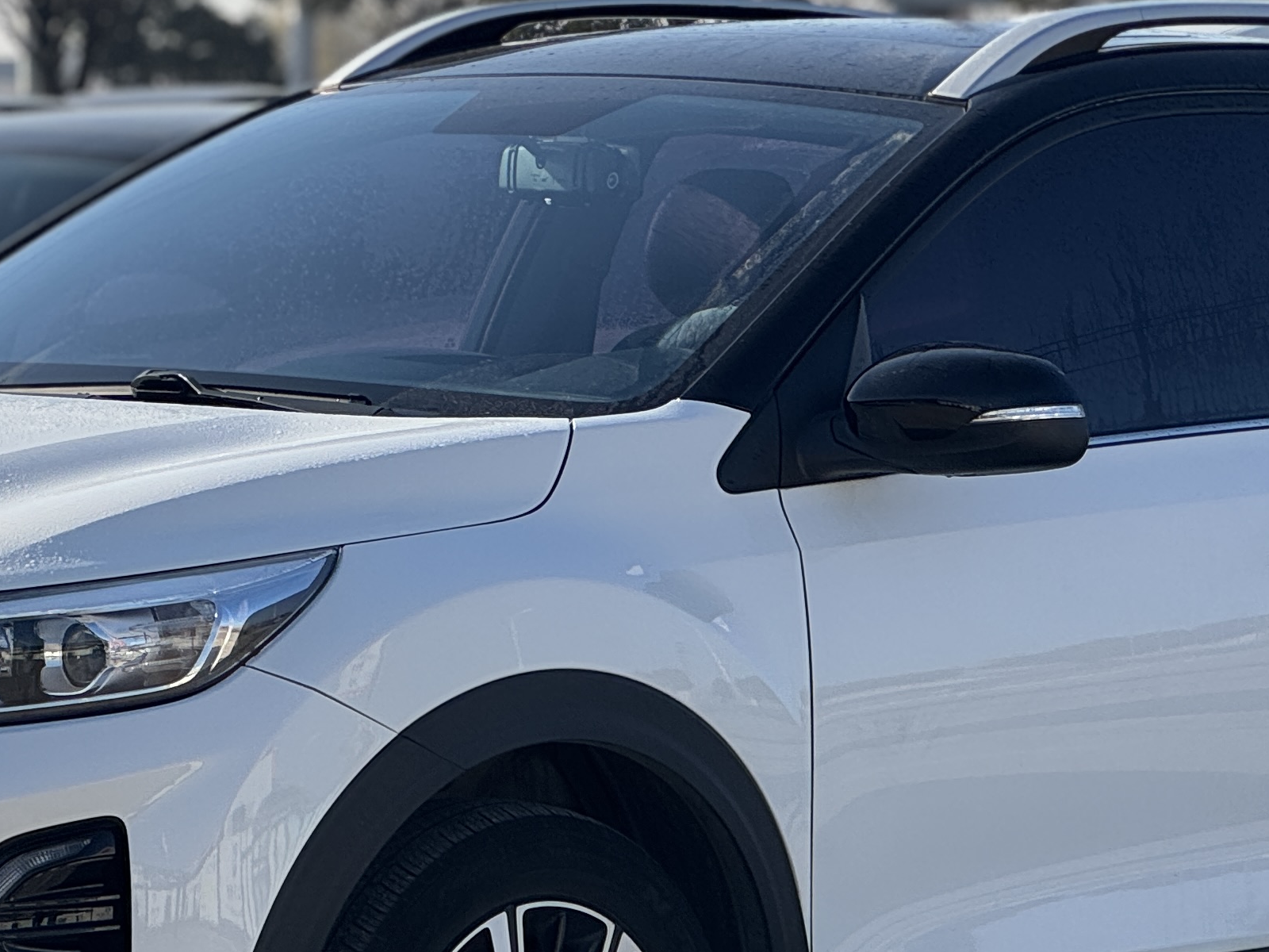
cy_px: 436
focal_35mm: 194
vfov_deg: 7.7
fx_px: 7112
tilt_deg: -1.3
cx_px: 542
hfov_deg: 10.2
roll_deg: -0.7
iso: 25
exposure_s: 1/1064
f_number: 2.8
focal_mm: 9
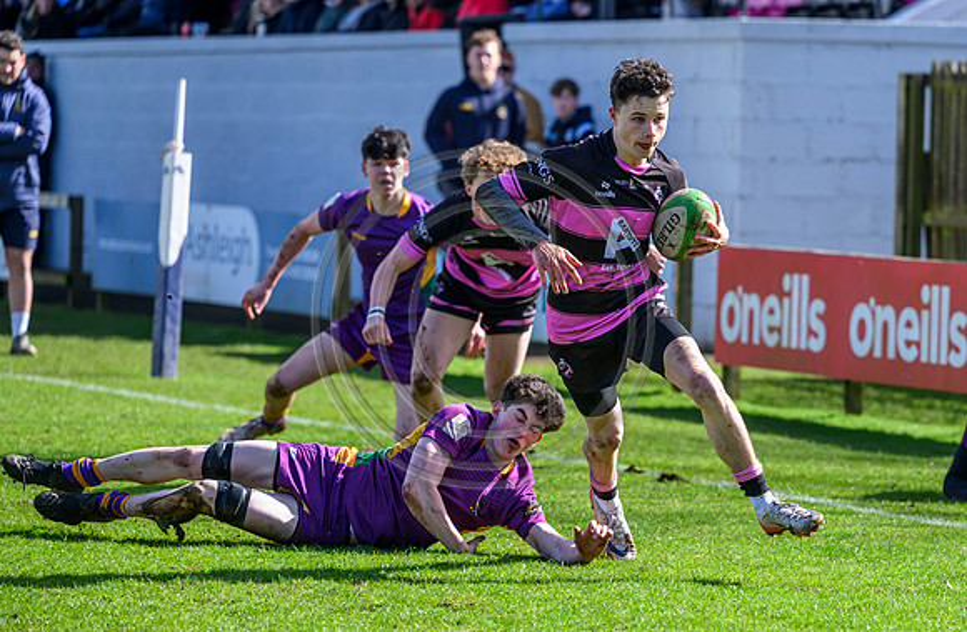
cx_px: 696
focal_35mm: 235
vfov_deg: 5.8
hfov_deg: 8.8
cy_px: 399
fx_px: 6283
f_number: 3.5
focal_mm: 160
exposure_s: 1/2000
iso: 640
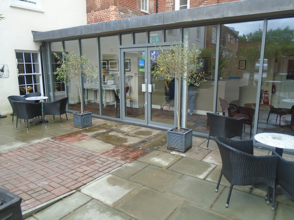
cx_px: 147
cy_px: 110
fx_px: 221
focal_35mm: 26
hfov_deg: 67.3
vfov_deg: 53.1
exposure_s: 1/160
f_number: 3.2
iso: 100
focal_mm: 4.6
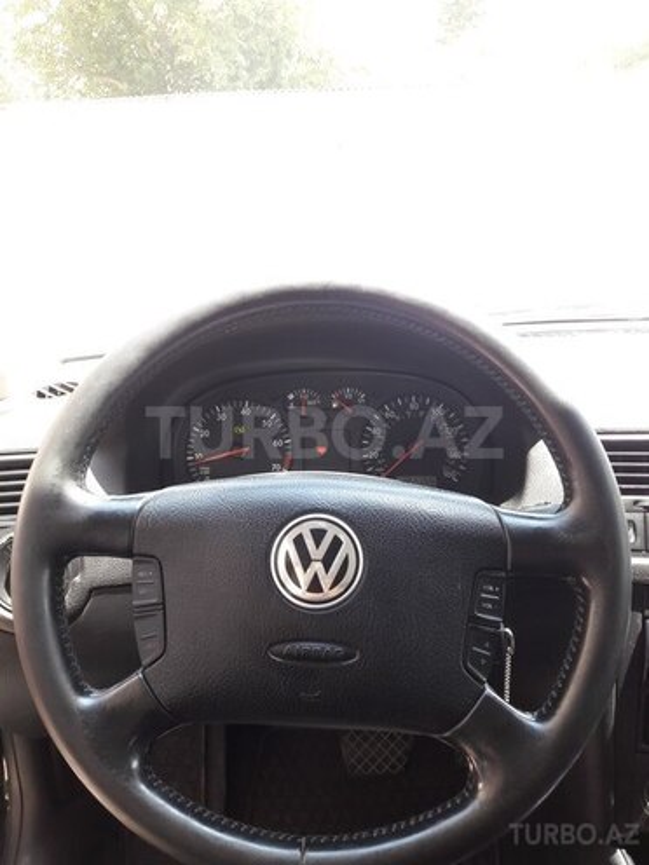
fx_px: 700
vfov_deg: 63.4
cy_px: 432
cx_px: 324
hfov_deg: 49.7
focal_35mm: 28
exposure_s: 1/50
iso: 50
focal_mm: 3.7
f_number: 1.9
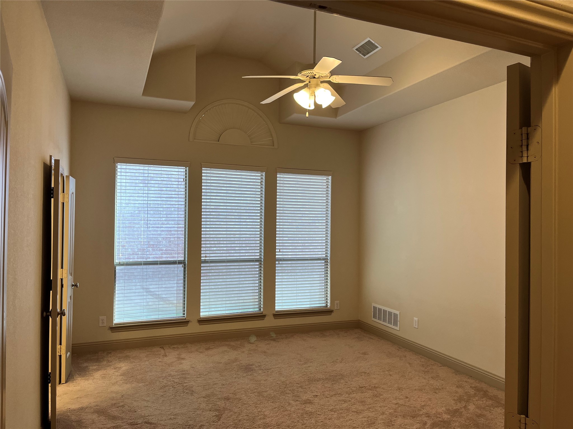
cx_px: 286
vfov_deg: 53.1
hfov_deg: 67.3
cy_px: 214
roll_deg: -0.3
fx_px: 430
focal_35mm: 26
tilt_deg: +0.7
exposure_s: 1/120
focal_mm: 5.1
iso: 100
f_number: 1.6
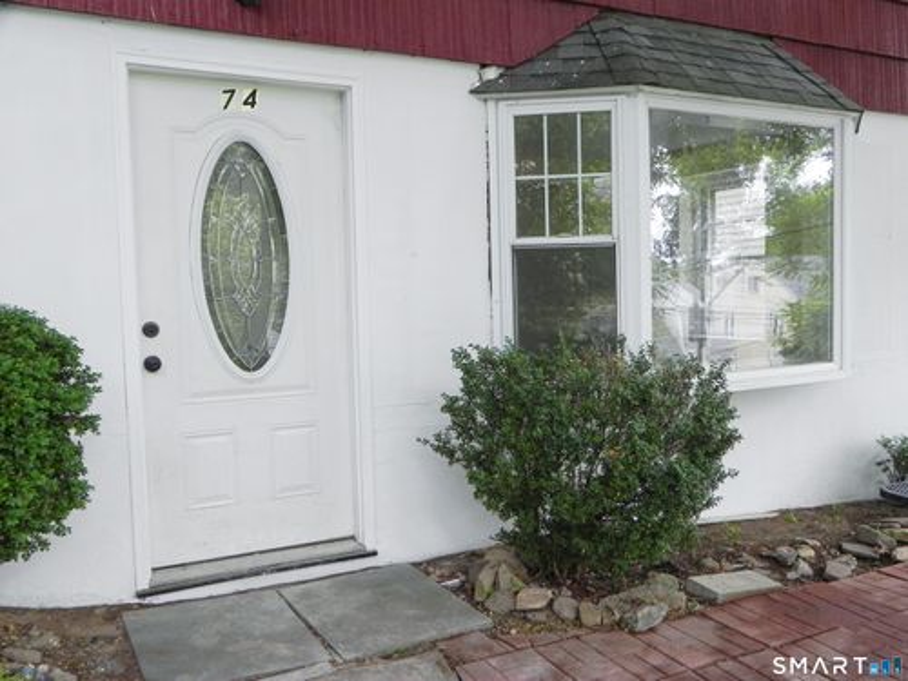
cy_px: 340
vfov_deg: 42.9
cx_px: 454
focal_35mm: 33
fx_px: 866
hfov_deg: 55.4
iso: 160
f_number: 4
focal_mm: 5.9
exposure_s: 1/92
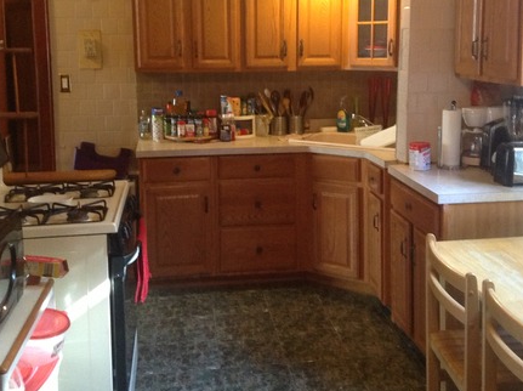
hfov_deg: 39.0
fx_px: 739
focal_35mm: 49
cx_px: 268
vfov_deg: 29.4
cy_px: 125
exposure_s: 1/17
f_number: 2.4
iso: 250
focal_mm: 3.3
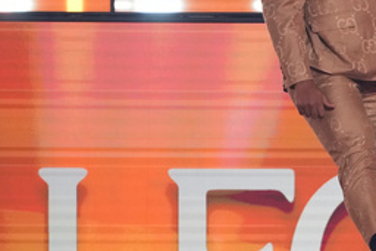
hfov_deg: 2.7
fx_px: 7858
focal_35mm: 752
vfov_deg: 1.8
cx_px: 392
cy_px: 297
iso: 2500
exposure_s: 1/800
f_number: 2.8
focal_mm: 188
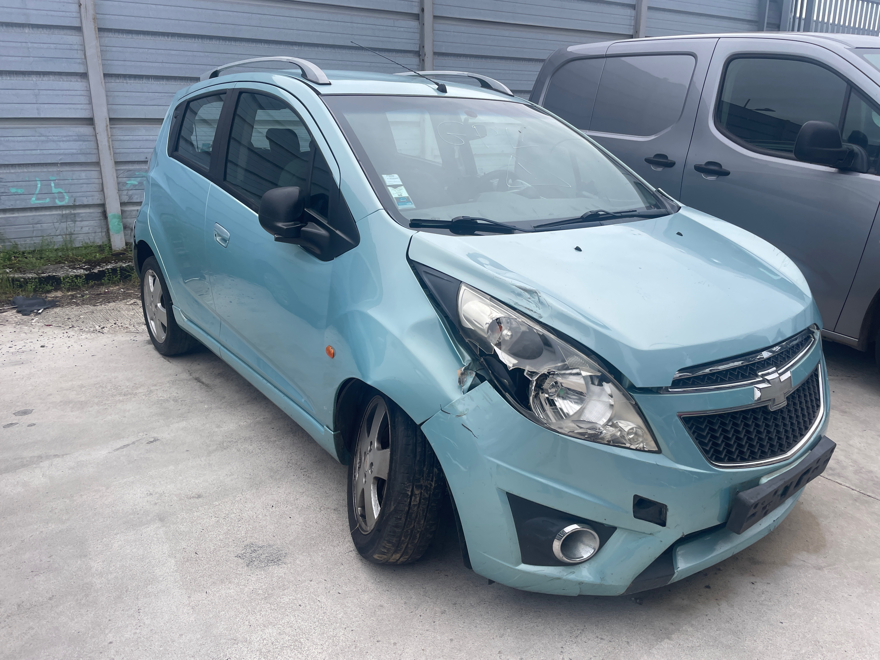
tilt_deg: -17.5
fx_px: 661
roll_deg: +0.9
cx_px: 440
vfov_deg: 53.1
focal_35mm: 26
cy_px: 330
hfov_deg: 67.3
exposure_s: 1/1887
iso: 32
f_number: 1.6
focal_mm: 4.2
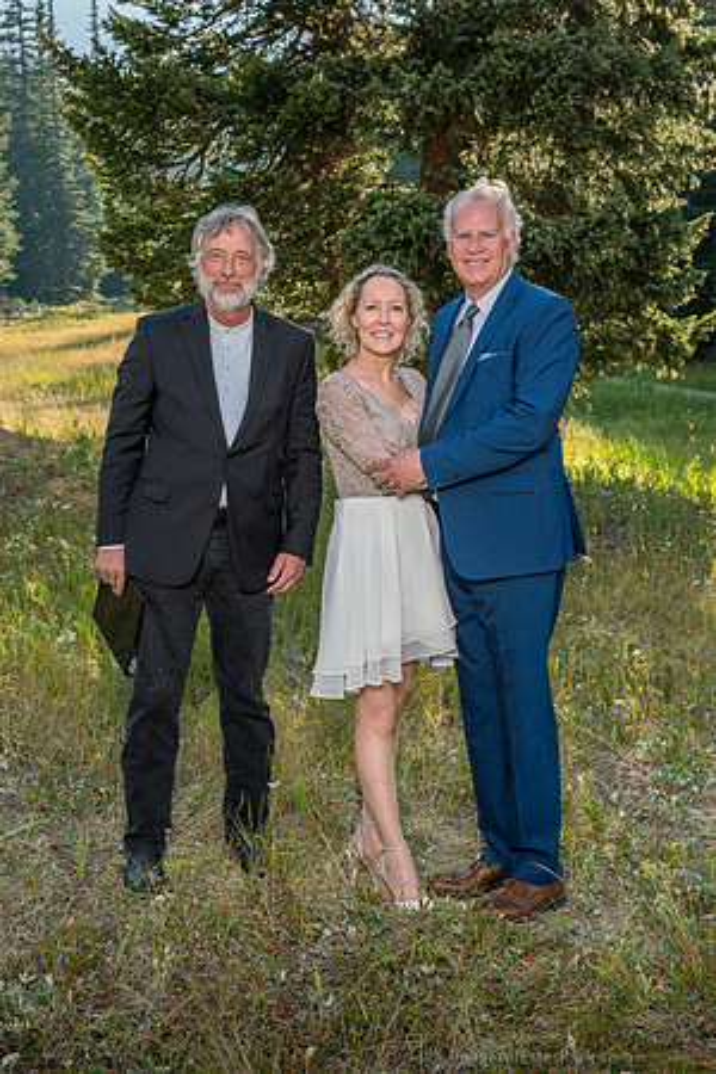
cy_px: 537
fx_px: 1193
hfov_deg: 33.4
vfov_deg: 48.5
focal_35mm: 40
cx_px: 358
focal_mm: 40
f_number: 7.1
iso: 100
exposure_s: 1/250
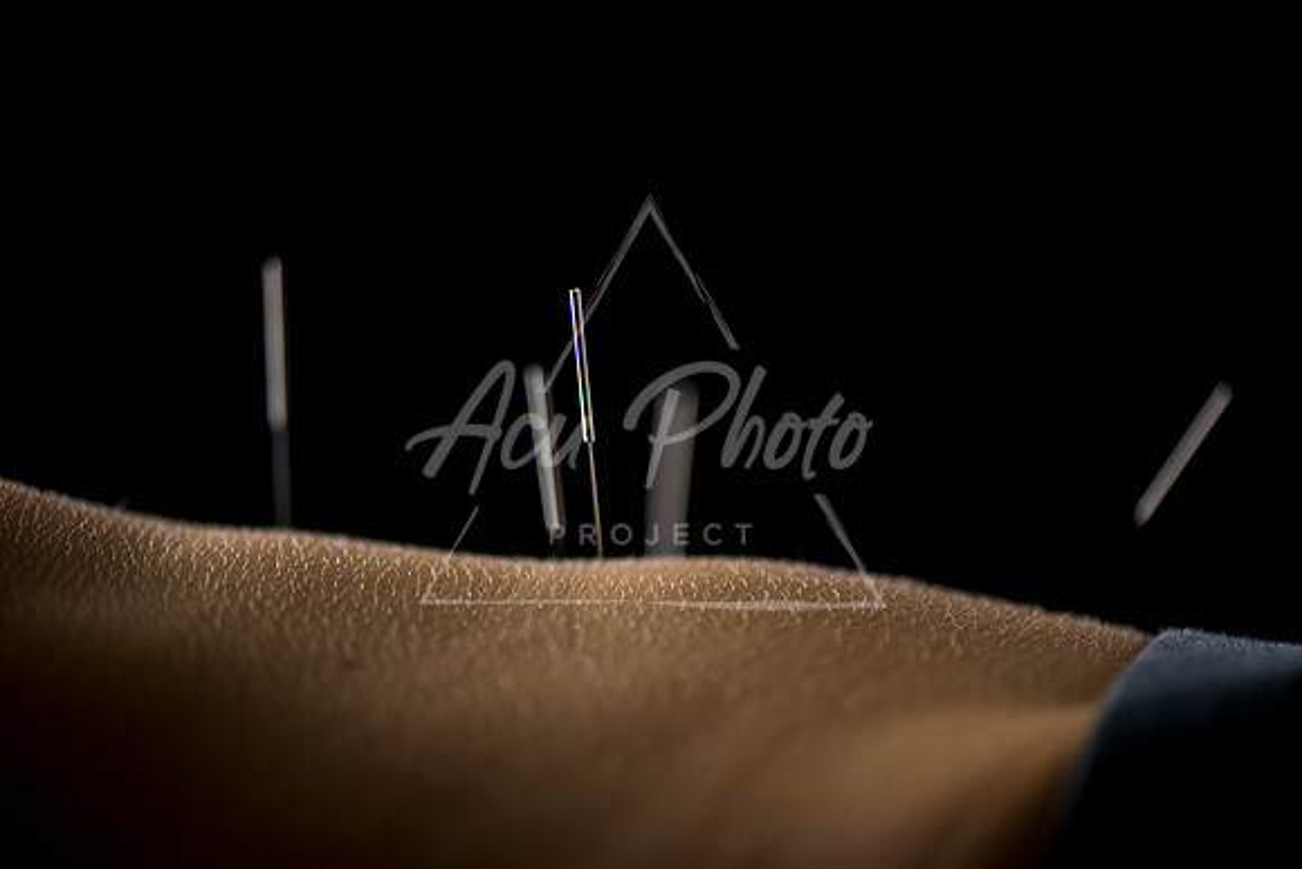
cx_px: 651
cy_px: 434
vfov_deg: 13.0
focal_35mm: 105
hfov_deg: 19.5
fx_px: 3798
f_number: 3
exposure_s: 1/200
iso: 800
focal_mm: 105
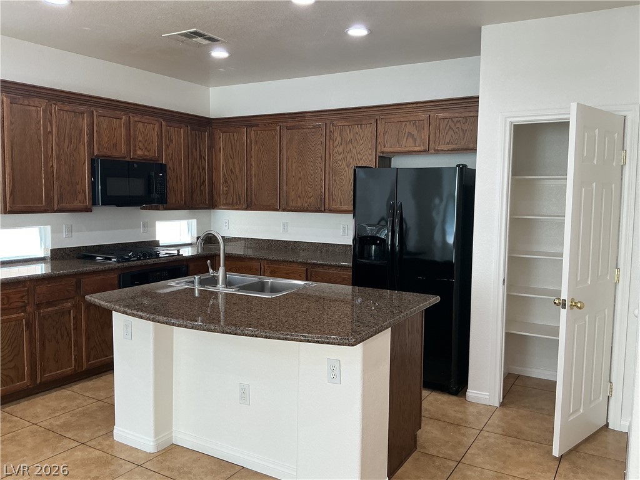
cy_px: 240
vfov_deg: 48.2
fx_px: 536
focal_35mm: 29
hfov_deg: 61.7
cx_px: 320
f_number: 1.8
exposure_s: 1/60
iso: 40
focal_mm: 3
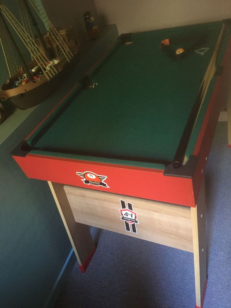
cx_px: 116
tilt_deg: -37.6
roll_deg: +19.3
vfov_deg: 61.7
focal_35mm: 29
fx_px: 258
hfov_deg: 48.2
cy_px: 154
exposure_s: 1/4
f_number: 2.2
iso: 80
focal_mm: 4.15
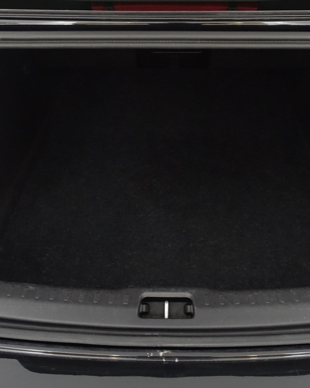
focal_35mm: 42
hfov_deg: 35.6
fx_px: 482
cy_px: 150
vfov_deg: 43.5
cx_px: 170
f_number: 2.5
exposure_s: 1/25
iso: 1000
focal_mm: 8.8
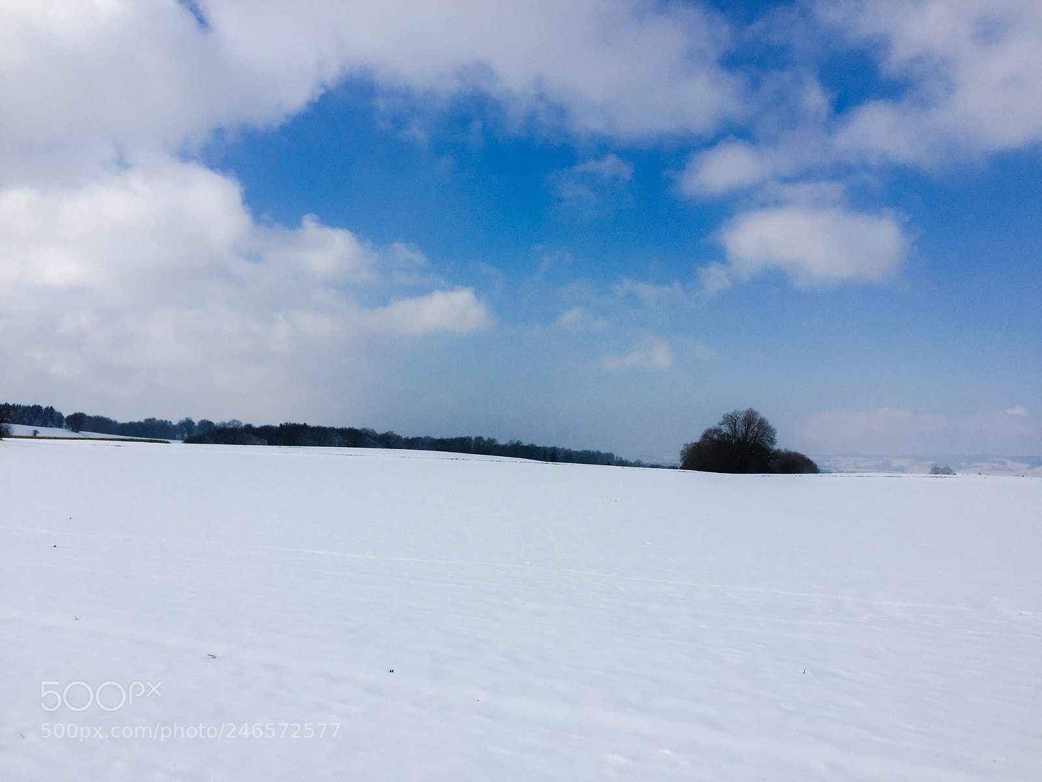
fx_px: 873
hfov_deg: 61.7
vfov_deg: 48.2
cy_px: 391
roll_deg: -1.0
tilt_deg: +4.3
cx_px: 521
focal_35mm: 29
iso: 32
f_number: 2.2
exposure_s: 1/6623
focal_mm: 4.15
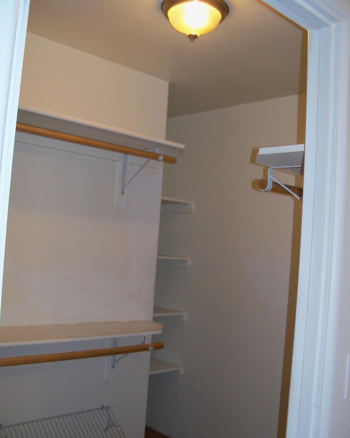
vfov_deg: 49.1
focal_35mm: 37
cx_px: 174
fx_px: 479
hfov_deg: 40.1
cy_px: 230
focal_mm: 6.2
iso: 200
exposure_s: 1/30
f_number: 3.5
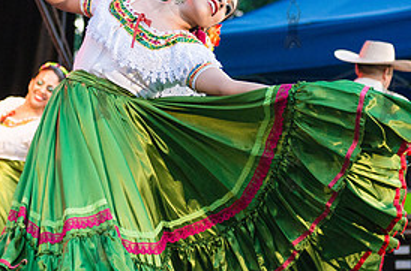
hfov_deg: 14.7
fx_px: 1594
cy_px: 72
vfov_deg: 9.7
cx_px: 129
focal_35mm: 140
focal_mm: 62
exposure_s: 1/1250
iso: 2000
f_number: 2.8
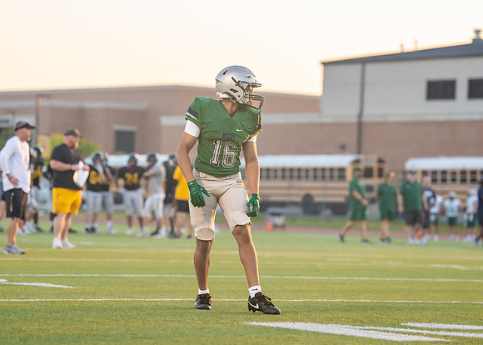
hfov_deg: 12.3
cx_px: 248
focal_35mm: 163
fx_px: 2242
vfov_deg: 8.8
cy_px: 172
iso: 1600
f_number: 3.2
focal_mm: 127
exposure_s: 1/1600
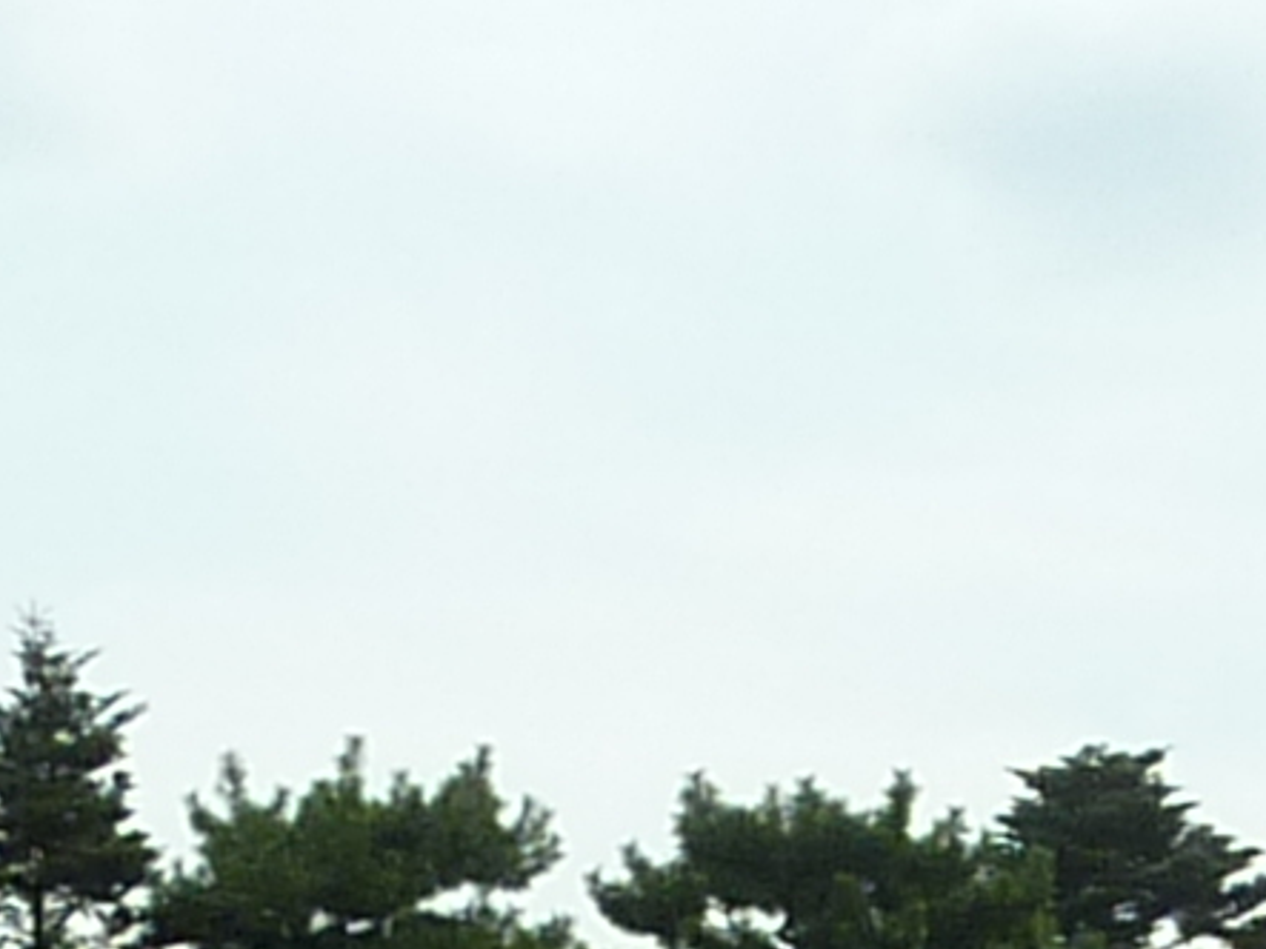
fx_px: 8629
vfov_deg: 6.1
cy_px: 2015
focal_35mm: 236
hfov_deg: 8.3
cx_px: 1397
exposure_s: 1/500
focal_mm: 4.7
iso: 80
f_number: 4
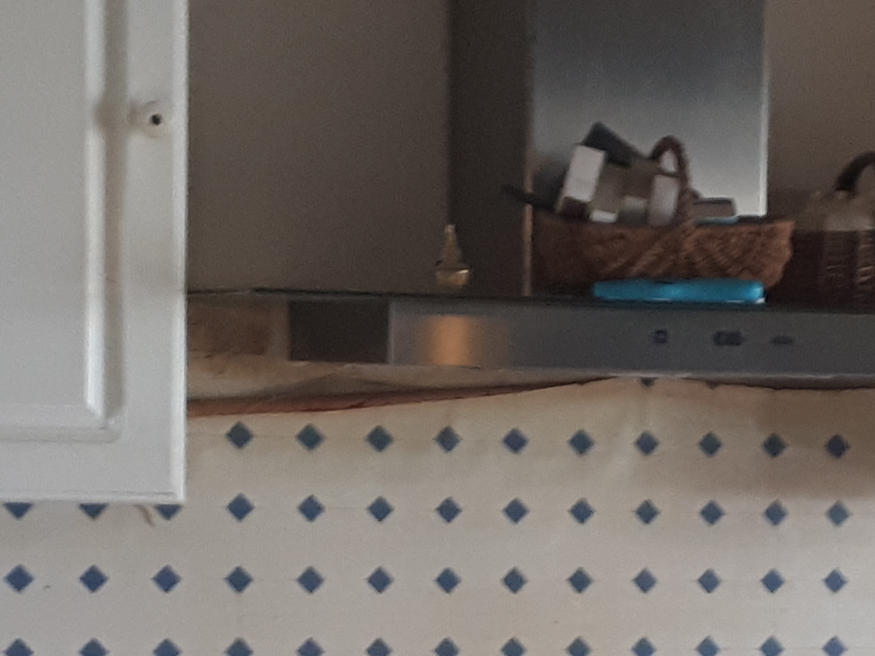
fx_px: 3235
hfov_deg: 15.3
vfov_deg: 11.5
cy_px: 616
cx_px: 654
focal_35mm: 128
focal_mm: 3.6
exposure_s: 1/33
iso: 200
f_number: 1.9
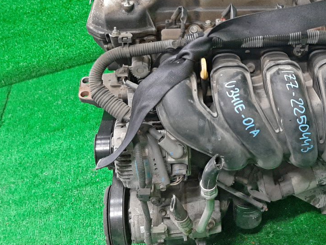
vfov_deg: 28.0
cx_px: 285
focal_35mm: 52
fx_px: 490
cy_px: 112
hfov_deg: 35.0
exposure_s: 1/50
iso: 225
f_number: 1.7
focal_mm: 3.93
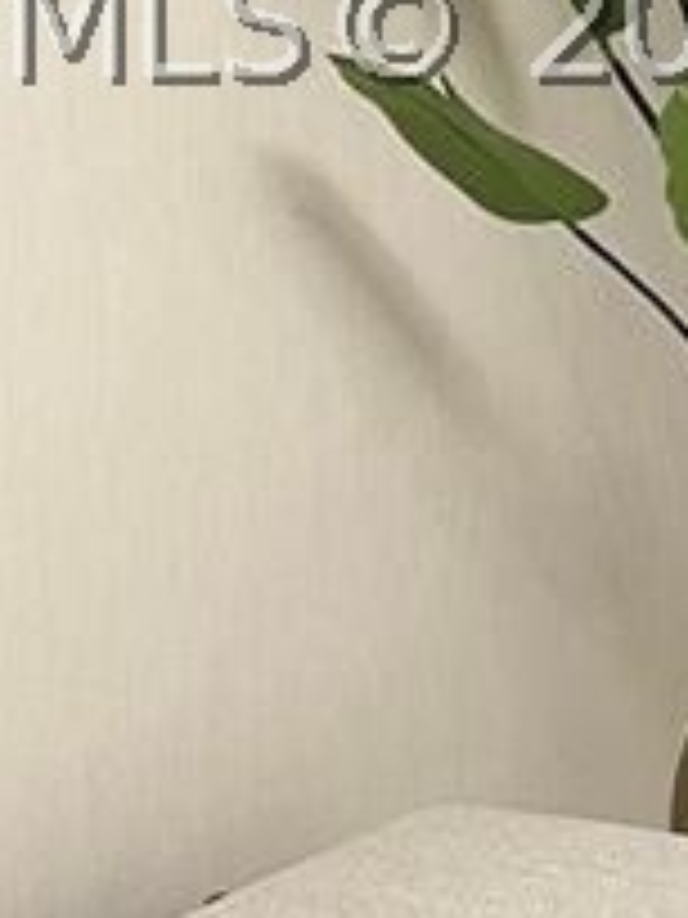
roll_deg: +1.2
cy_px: 22
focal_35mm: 147
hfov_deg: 10.0
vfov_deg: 13.3
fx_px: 3896
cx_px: 710
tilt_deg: -6.5
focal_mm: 5.1
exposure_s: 1/60
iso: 160
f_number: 1.6
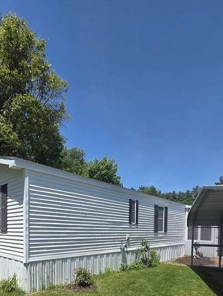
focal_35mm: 21
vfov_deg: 71.0
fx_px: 180
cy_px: 237
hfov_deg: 61.8
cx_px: 72
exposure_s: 1/2240
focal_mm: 2.2
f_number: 2.2
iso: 50
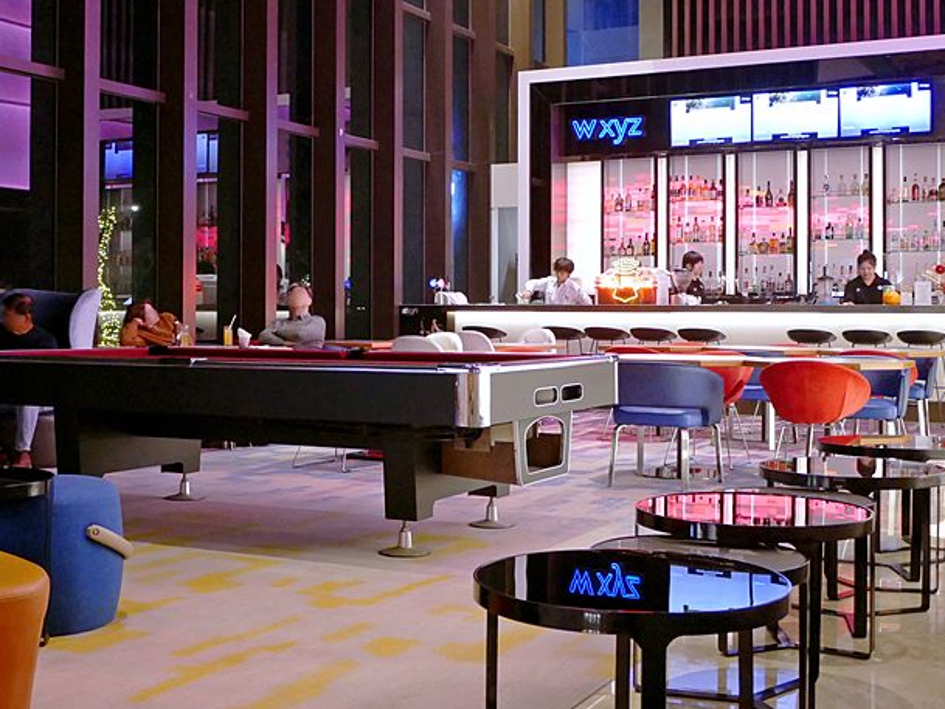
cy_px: 311
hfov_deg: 41.2
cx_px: 428
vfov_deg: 31.5
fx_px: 1256
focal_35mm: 46
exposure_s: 1/60
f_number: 2.5
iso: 2000
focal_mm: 14
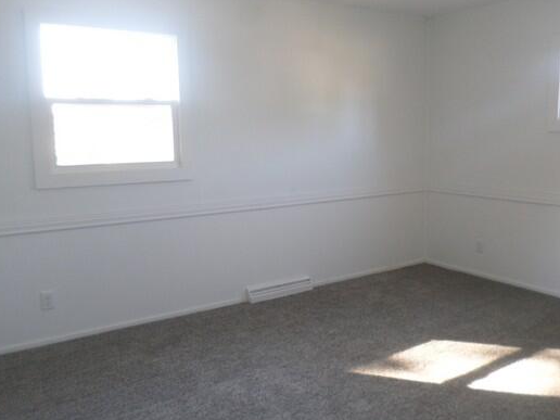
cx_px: 301
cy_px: 204
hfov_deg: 58.3
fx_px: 502
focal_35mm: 31
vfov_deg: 45.4
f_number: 2.5
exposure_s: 1/30
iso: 160
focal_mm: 4.5
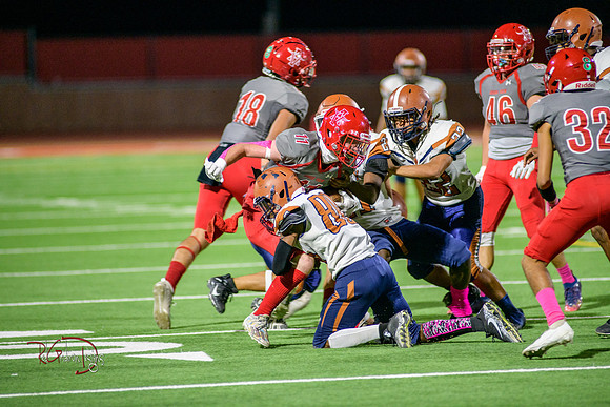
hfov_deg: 6.9
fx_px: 5084
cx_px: 305
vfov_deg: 4.6
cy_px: 204
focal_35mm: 300
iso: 2000
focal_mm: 300
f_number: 2.8
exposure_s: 1/500
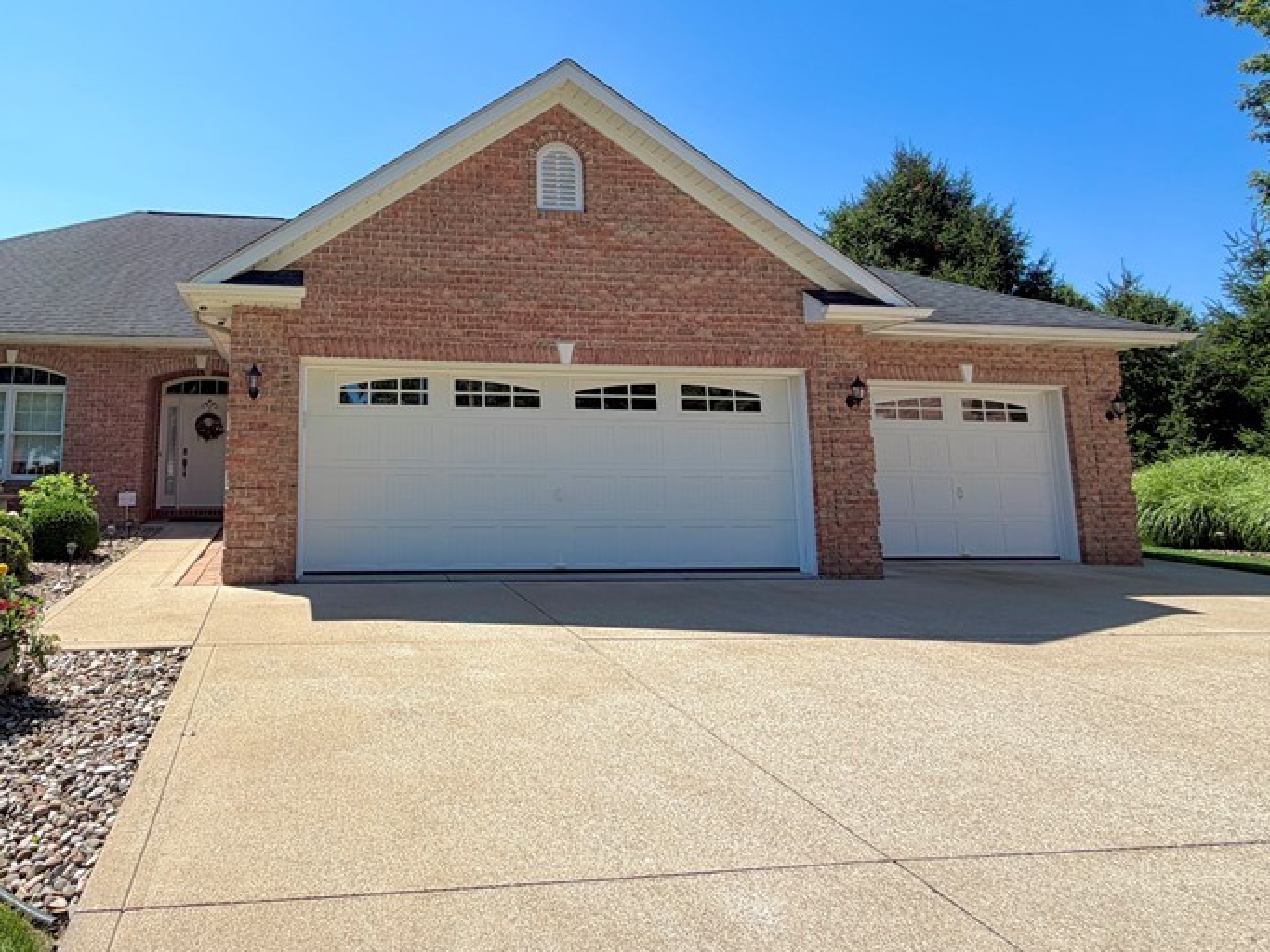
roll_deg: -0.6
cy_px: 351
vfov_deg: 62.5
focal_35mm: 21
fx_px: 770
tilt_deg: +7.8
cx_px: 383
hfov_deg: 75.5
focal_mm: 2.22
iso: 20
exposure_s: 1/914
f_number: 2.2
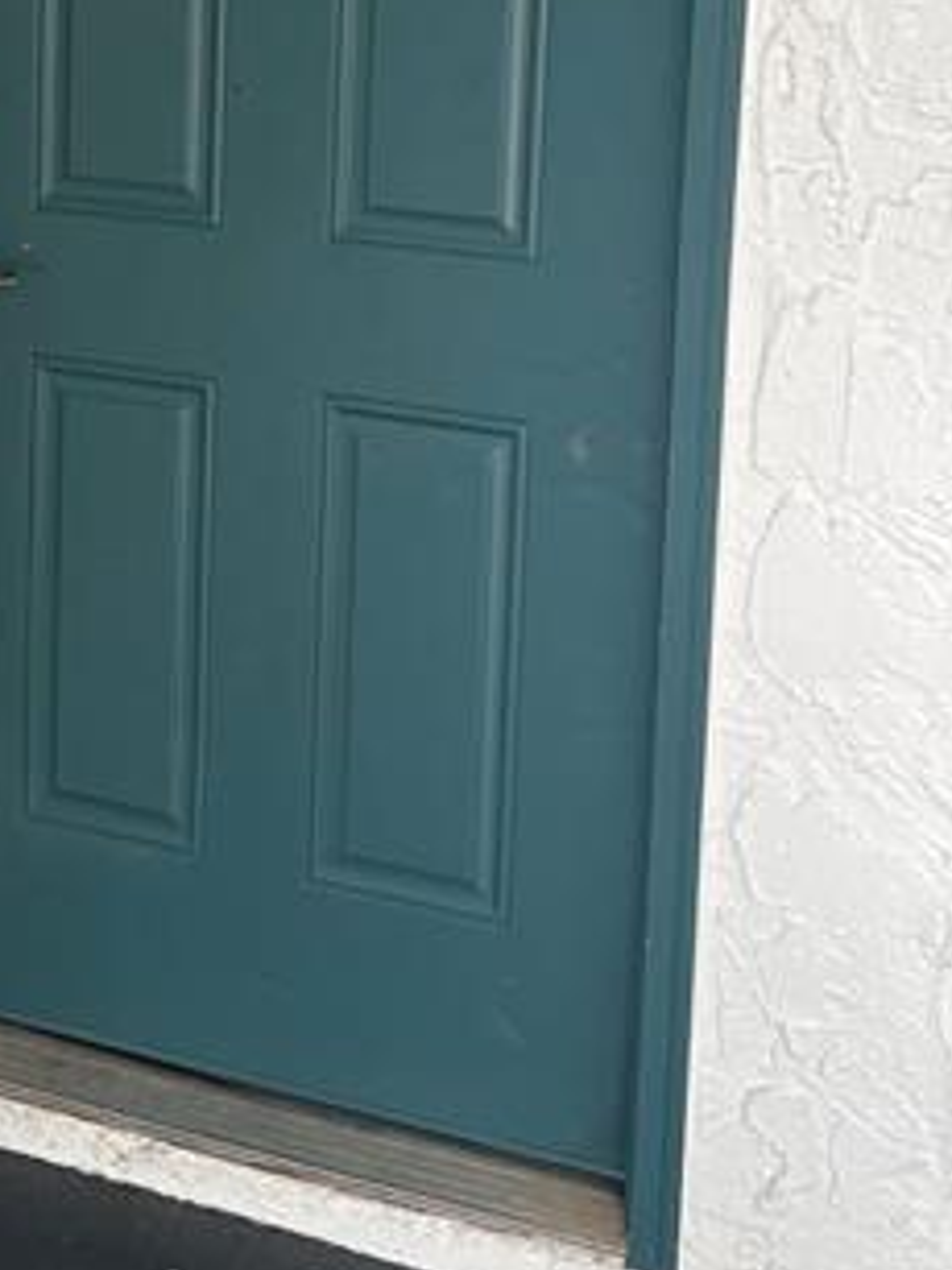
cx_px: 161
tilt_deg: -8.6
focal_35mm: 65
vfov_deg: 28.6
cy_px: 112
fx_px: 2385
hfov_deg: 22.2
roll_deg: -0.1
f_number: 1.5
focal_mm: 5.7
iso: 64
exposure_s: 1/121
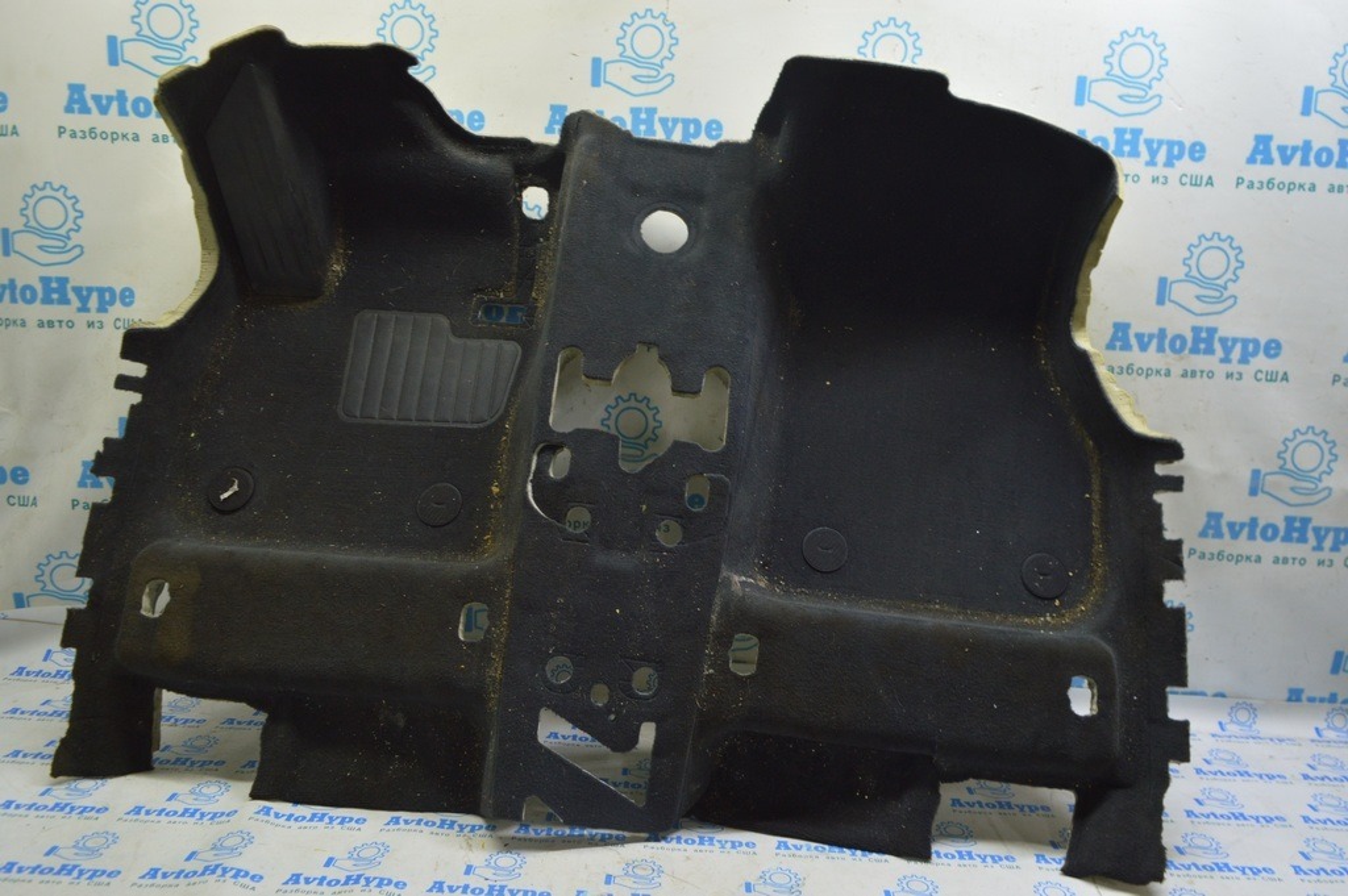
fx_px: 1010
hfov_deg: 67.4
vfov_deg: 47.9
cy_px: 448
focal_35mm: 27
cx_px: 674
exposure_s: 1/20
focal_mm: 18
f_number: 5.6
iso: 400
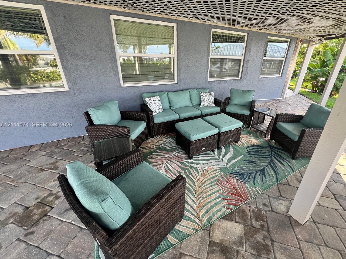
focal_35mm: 14
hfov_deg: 101.9
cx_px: 186
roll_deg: -0.9
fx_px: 140
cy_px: 125
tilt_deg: -25.1
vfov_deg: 85.6
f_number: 1.8
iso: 100
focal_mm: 1.57
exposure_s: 1/99
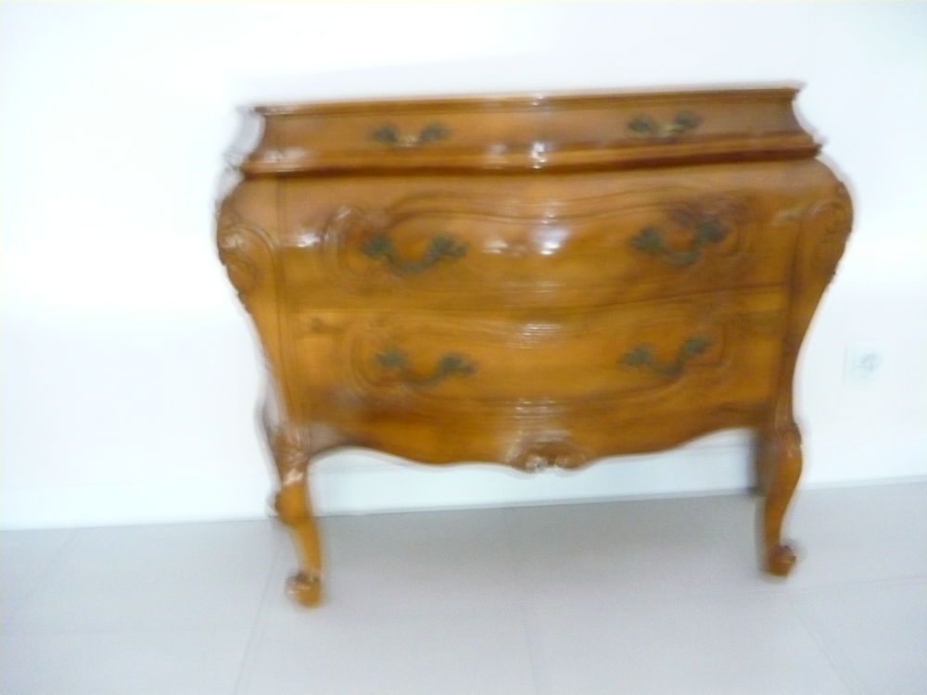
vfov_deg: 42.9
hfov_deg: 55.4
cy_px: 348
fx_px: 884
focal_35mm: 33
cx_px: 464
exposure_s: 1/4
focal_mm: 5.5
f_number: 2.8
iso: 1250
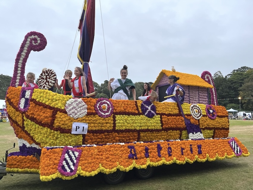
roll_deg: -1.4
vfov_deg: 53.1
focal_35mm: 26
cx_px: 126
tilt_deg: +3.6
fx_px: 190
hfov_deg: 67.3
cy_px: 95
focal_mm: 5.1
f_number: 1.6
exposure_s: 1/1389
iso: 50
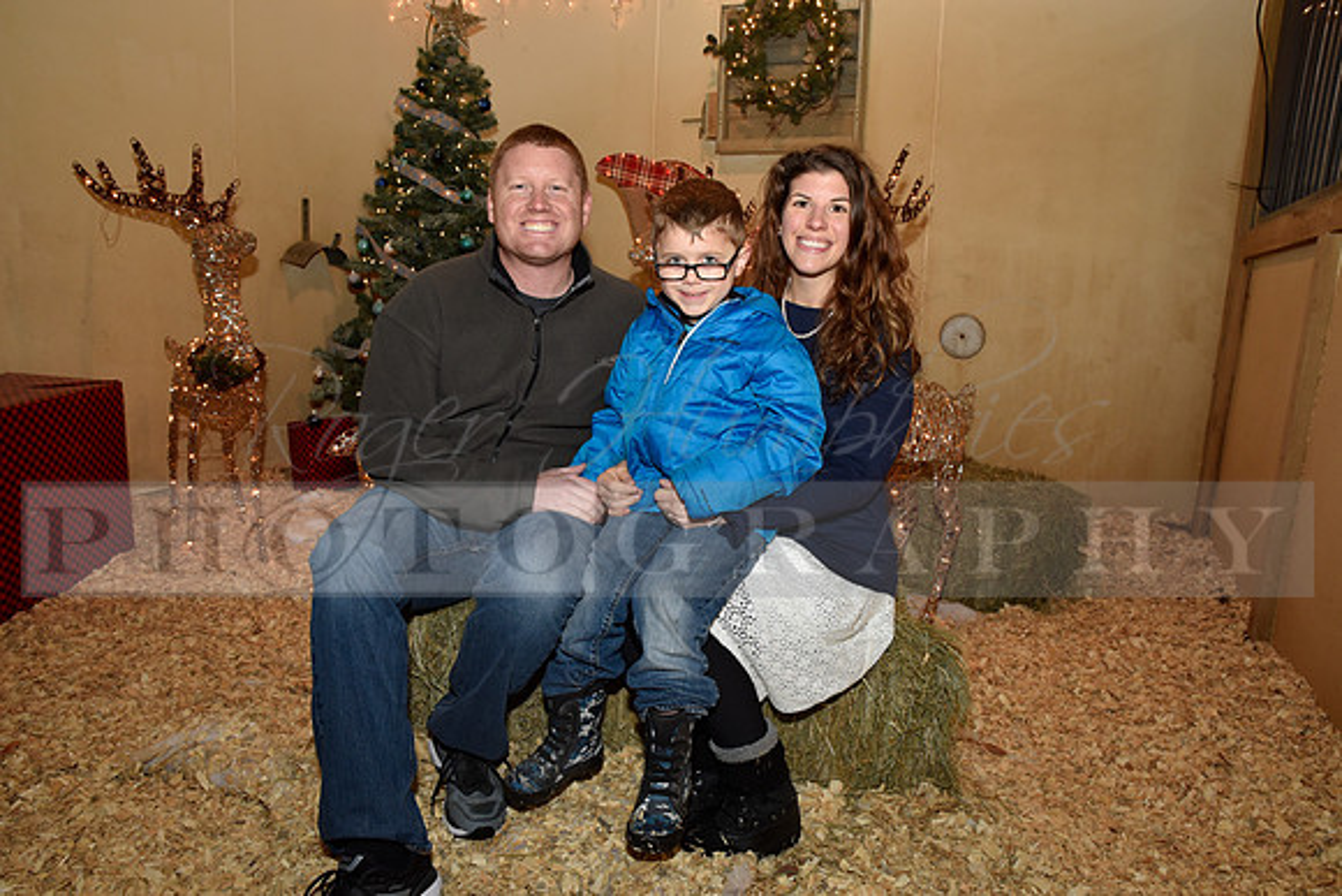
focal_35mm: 24
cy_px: 448
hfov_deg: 73.7
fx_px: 895
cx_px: 671
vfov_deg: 53.2
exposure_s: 1/60
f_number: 8
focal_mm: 24
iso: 1600
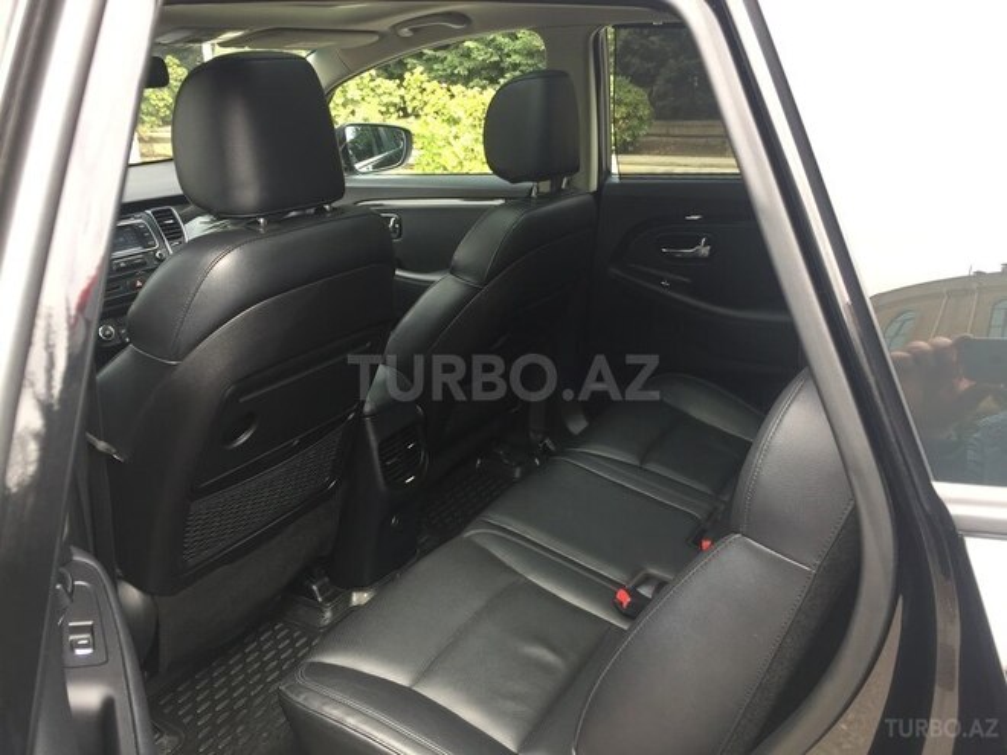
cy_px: 378
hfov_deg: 61.7
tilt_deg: -20.9
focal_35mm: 29
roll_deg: +0.7
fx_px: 844
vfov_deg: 48.2
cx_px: 504
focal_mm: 4.15
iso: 32
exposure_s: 1/100
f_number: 2.2
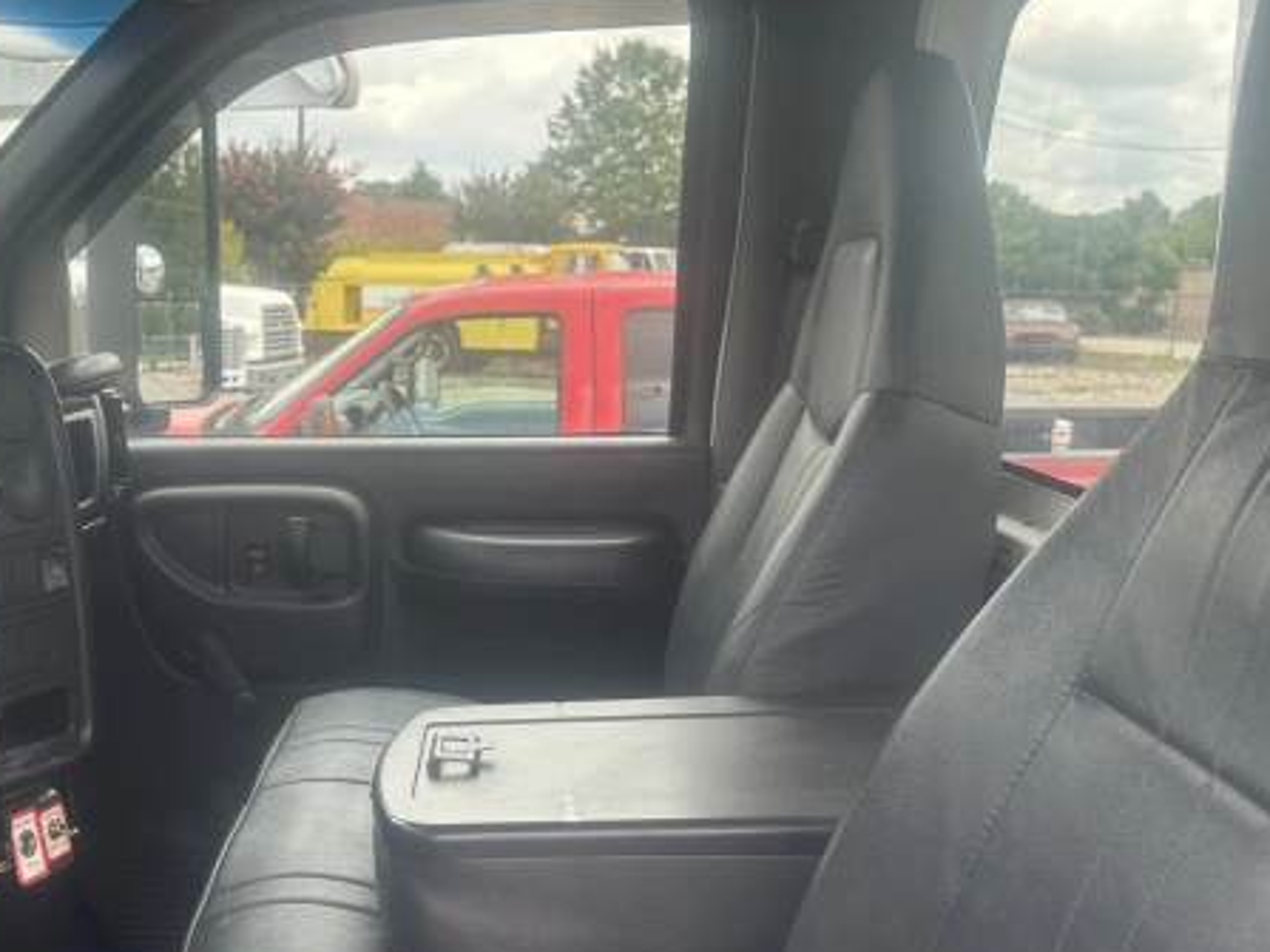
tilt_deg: -9.6
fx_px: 1577
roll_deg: -1.1
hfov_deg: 42.9
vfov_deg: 33.5
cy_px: 571
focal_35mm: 43
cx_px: 369
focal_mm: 6.86
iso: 80
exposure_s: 1/421
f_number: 1.78
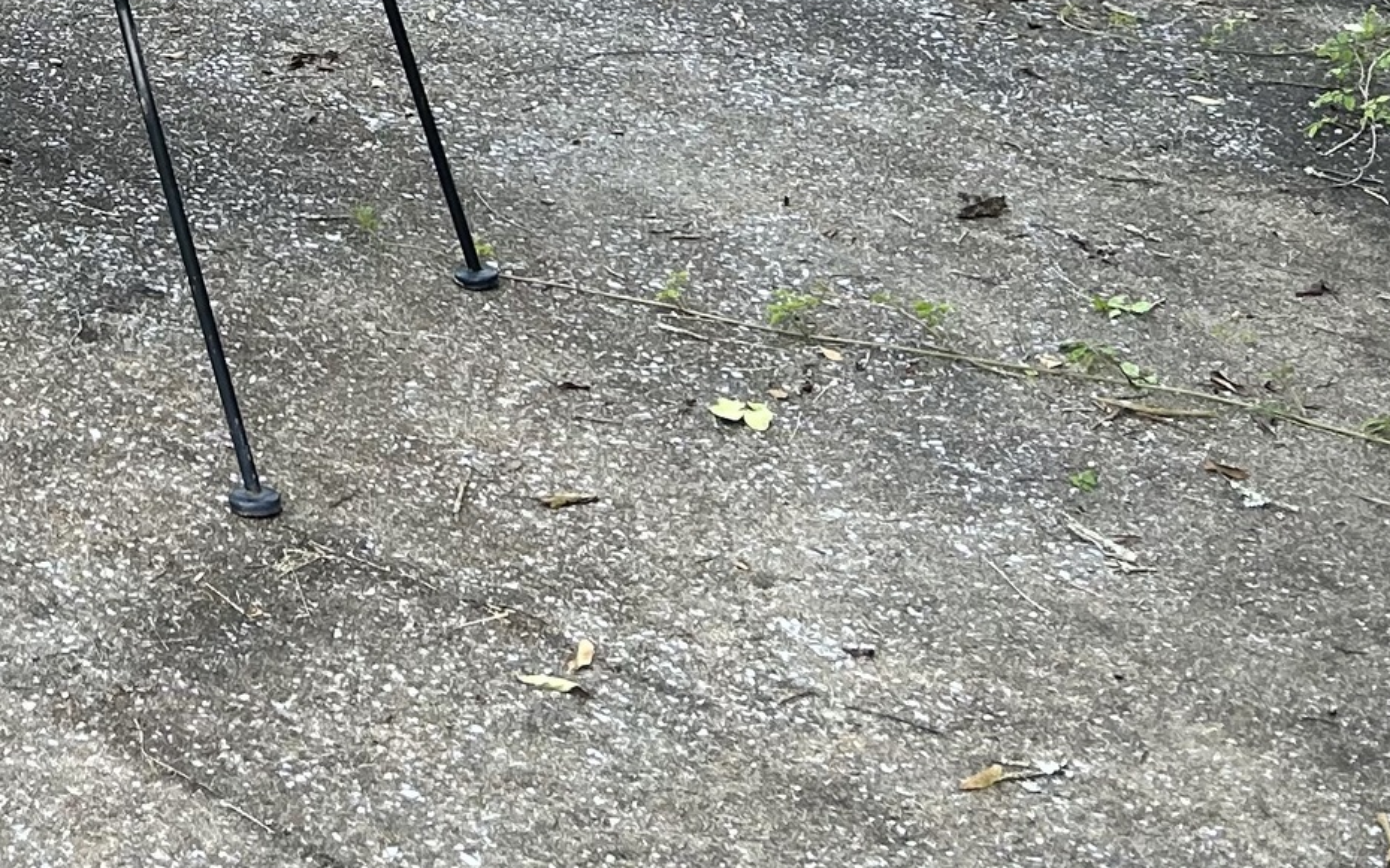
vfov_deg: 12.8
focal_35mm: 91
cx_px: -242
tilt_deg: -6.6
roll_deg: -2.7
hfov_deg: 21.3
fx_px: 3447
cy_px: -763
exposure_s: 1/628
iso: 50
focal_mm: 5.7
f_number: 1.5
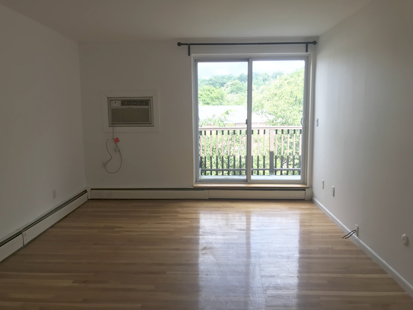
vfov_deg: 49.7
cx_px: 206
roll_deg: +0.3
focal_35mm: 28
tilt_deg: -7.8
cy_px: 155
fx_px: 334
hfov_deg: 63.4
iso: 20
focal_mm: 3.99
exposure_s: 1/172
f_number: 1.8
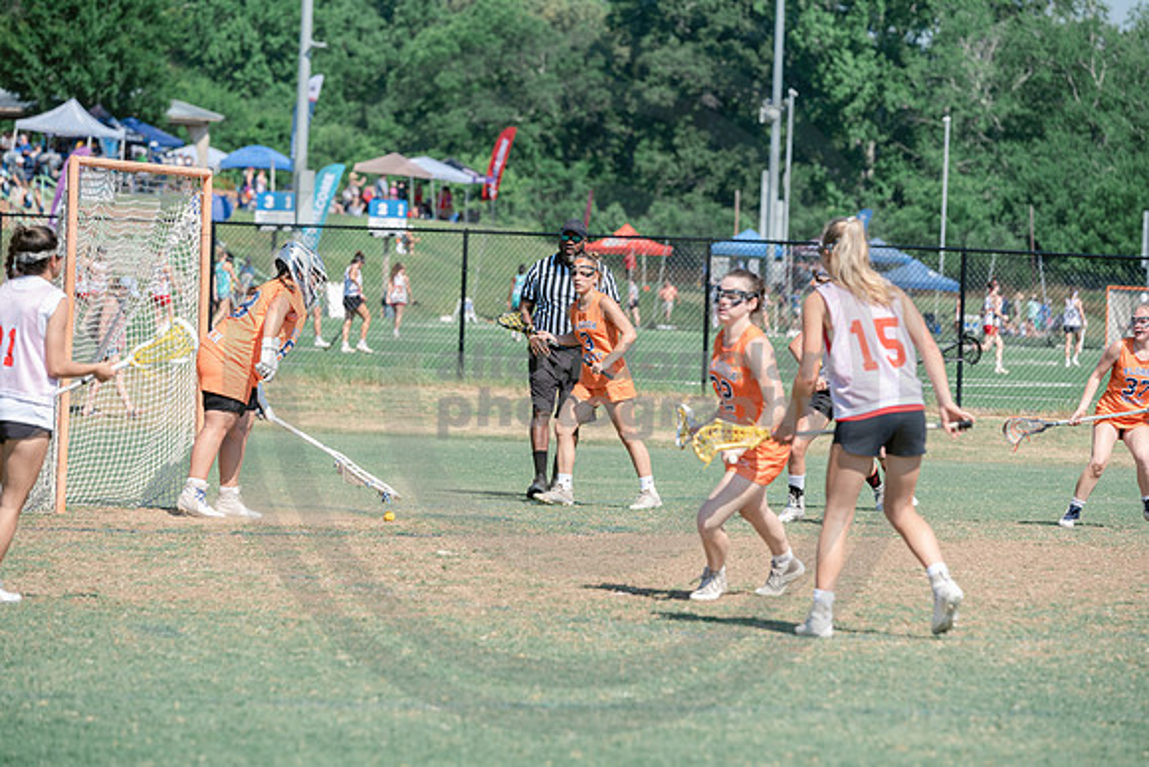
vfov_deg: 6.9
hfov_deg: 10.3
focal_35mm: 200
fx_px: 6385
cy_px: 384
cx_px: 574
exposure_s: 1/2000
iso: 400
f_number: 5.6
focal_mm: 200
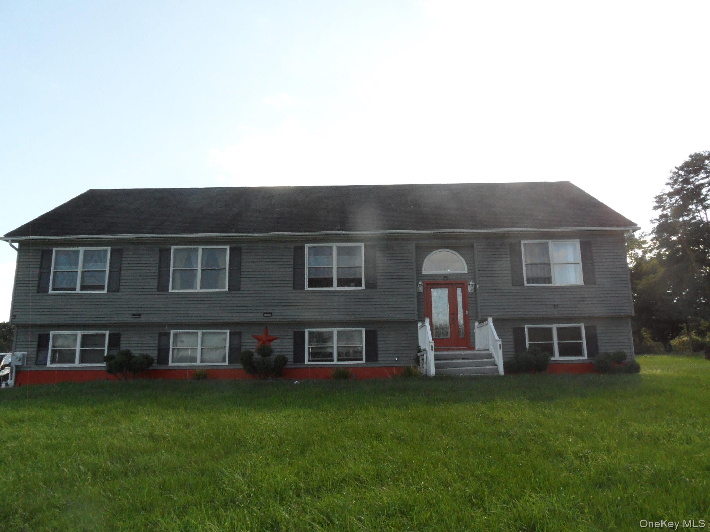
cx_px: 355
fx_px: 492
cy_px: 266
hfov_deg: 71.6
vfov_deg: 56.8
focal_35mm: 24
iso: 200
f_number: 4.6
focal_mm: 3.9
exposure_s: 1/500
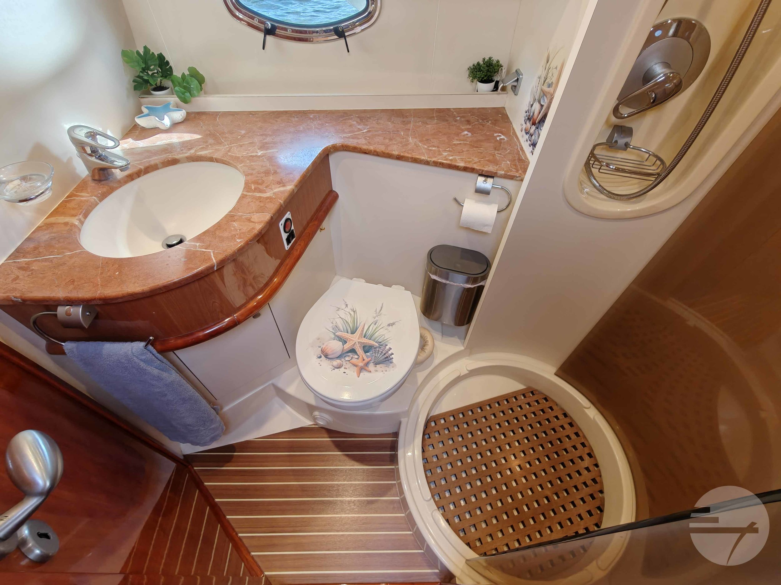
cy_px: 292
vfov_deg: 81.7
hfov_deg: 98.2
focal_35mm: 15
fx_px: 338
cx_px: 390
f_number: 2
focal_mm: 2.3
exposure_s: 1/63
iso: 1600
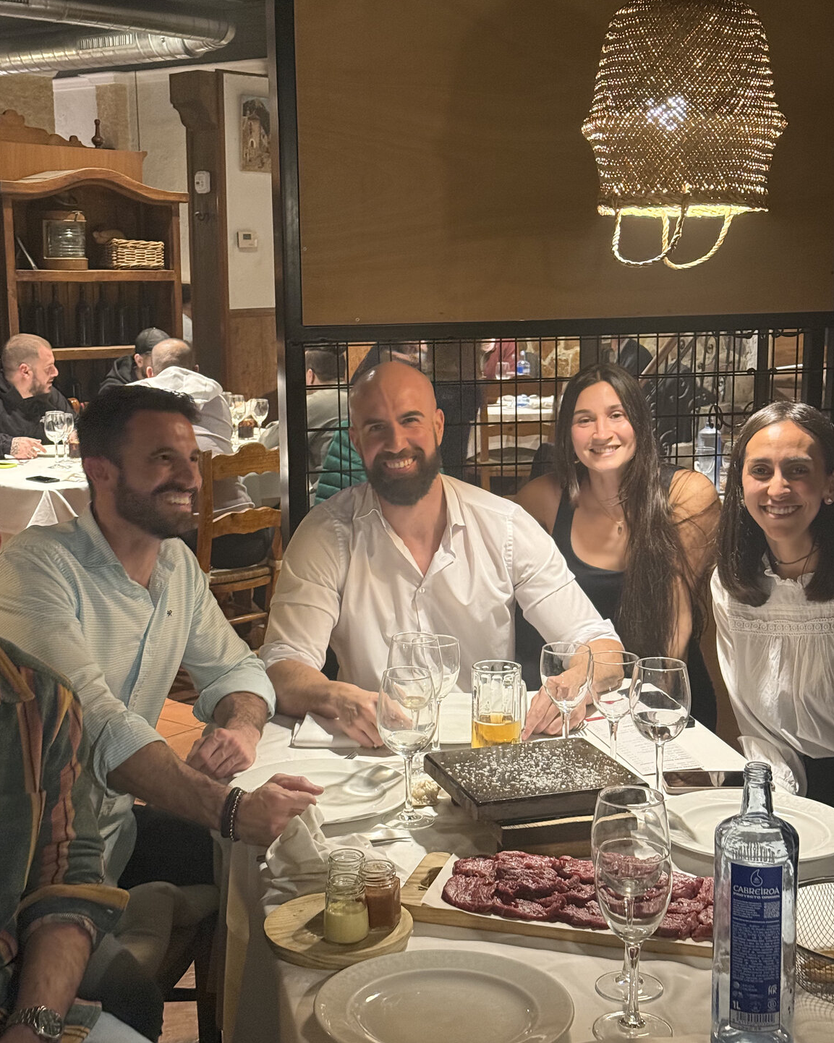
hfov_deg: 29.1
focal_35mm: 52
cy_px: 529
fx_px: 1605
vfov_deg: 36.0
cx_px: 409
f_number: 1.78
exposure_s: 1/25
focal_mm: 6.76
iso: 640
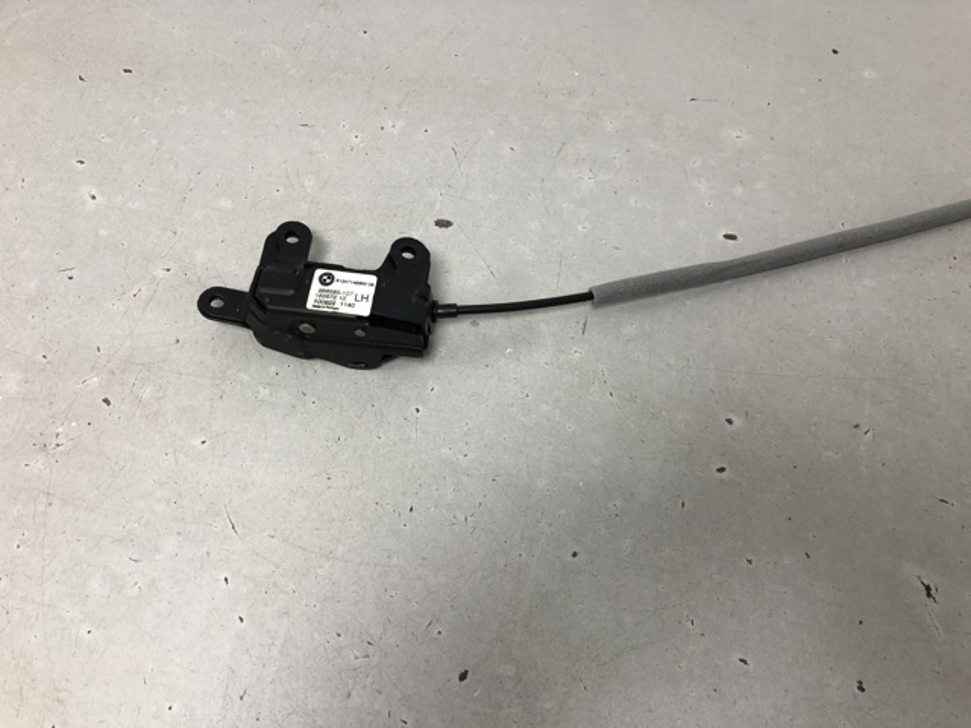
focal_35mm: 28
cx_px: 486
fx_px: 785
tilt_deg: -65.0
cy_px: 364
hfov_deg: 63.4
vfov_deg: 49.7
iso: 32
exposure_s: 1/33
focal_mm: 4
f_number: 1.8
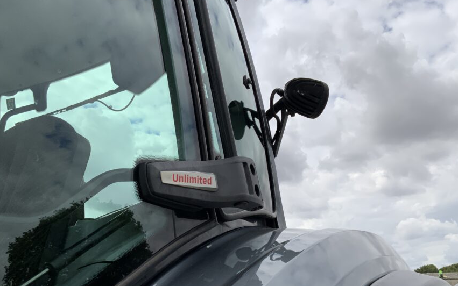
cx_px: 214
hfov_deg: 52.7
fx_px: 462
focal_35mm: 37
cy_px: 181
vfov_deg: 34.2
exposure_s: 1/2667
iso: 16
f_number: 1.8
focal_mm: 3
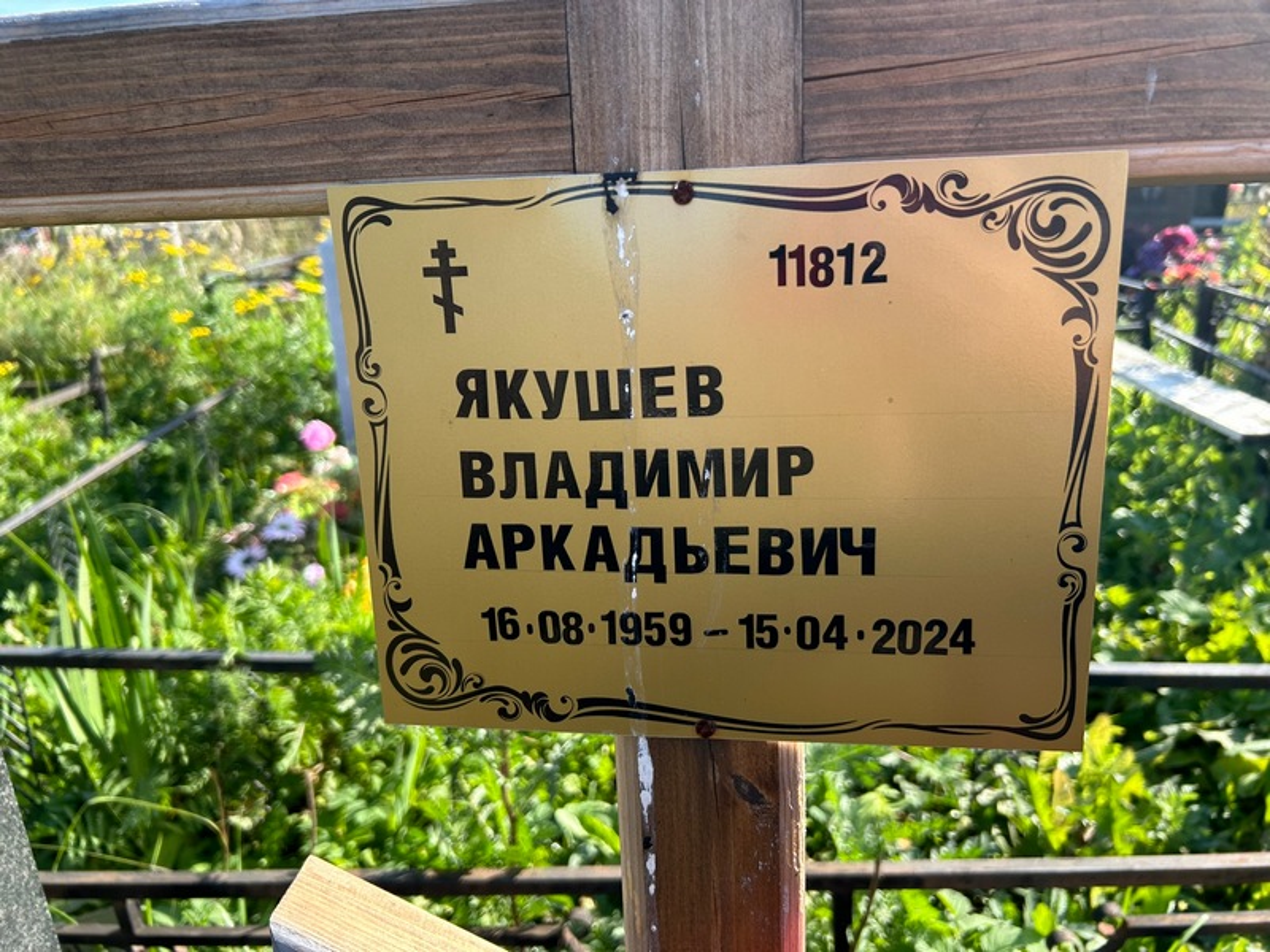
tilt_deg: -22.0
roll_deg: +1.2
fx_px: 954
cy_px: 476
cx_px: 635
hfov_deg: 67.3
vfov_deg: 53.1
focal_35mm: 26
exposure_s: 1/840
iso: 50
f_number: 1.5
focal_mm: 5.7
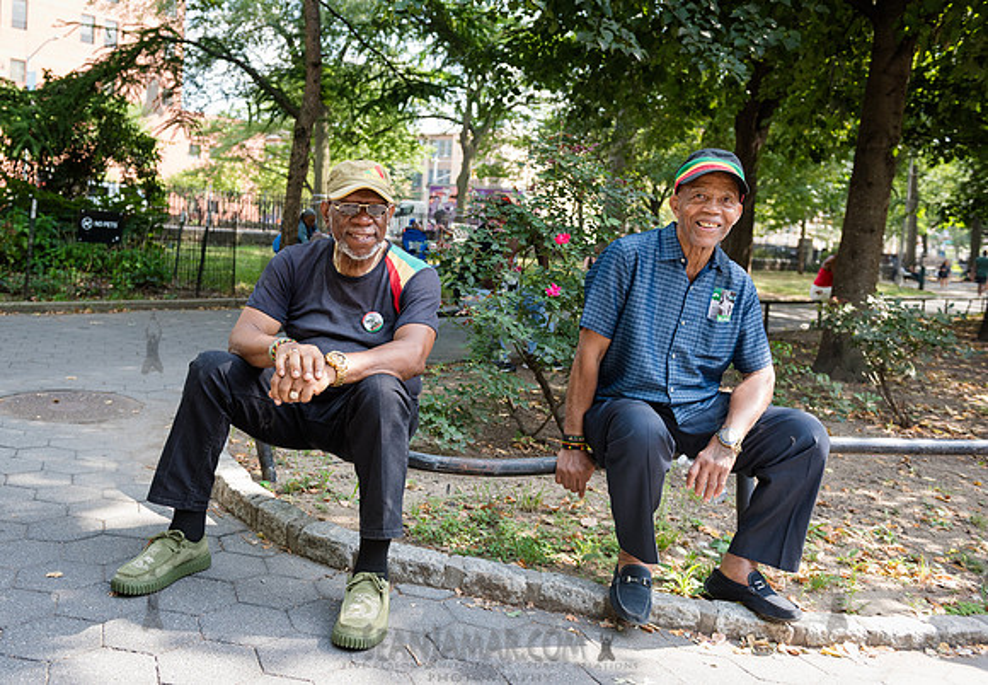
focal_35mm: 35
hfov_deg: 54.3
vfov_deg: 39.2
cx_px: 439
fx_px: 960
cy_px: 313
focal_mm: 31
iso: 500
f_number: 3.5
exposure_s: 1/400
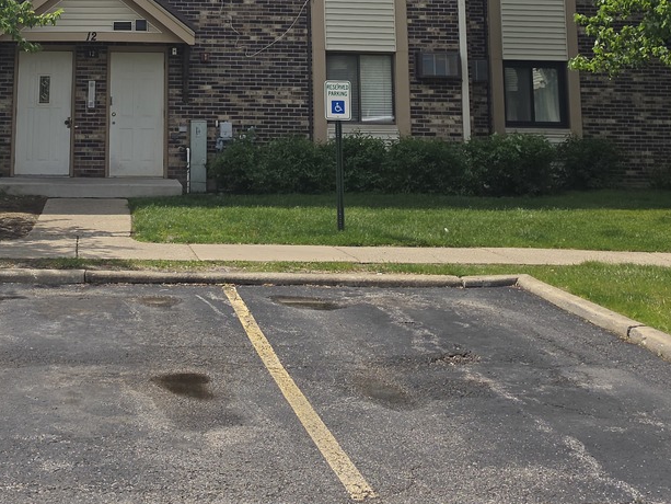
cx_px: 119
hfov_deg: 34.3
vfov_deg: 25.0
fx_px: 1047
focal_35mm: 54
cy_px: -64
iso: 10
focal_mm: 6.5
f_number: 1.4
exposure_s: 1/1114
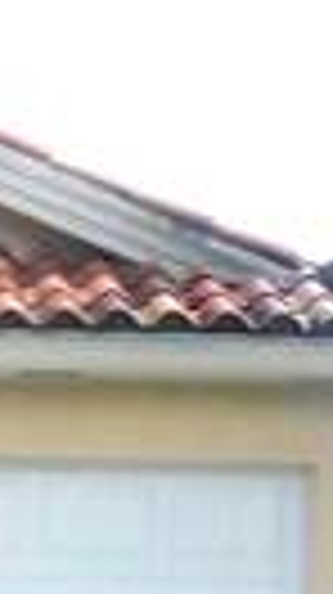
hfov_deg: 7.8
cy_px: 630
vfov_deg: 13.9
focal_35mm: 152
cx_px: -148
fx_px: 2392
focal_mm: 4
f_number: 3
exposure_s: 1/1000
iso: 125
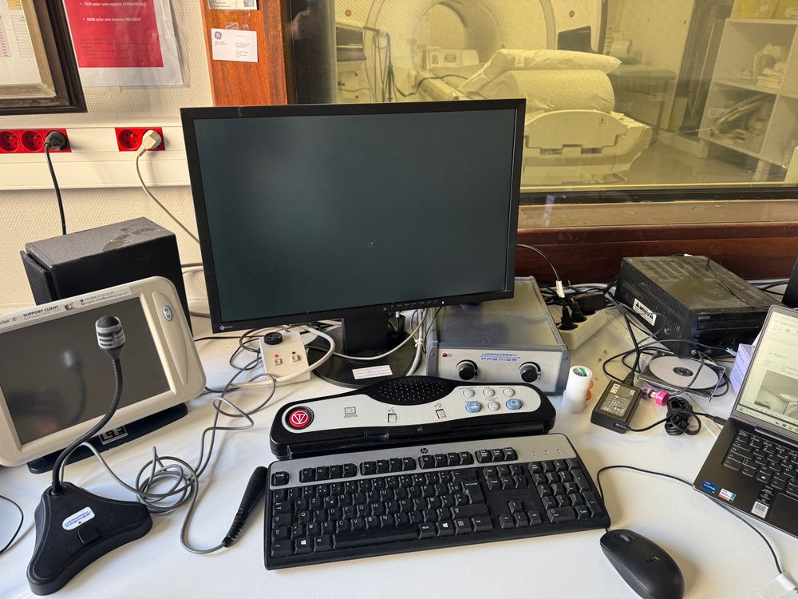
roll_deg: -1.1
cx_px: 399
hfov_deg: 71.6
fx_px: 553
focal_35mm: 24
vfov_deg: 56.8
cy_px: 300
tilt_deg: -26.0
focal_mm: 6.76
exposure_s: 1/117
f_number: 1.78
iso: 200
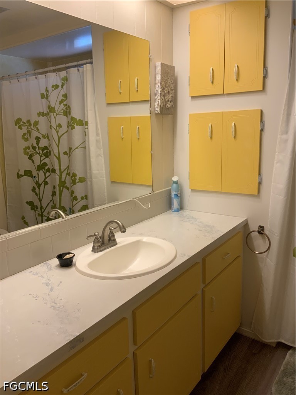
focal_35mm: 29
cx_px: 148
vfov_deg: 61.7
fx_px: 331
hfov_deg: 48.2
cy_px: 198
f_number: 1.8
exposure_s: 1/60
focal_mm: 3
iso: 40
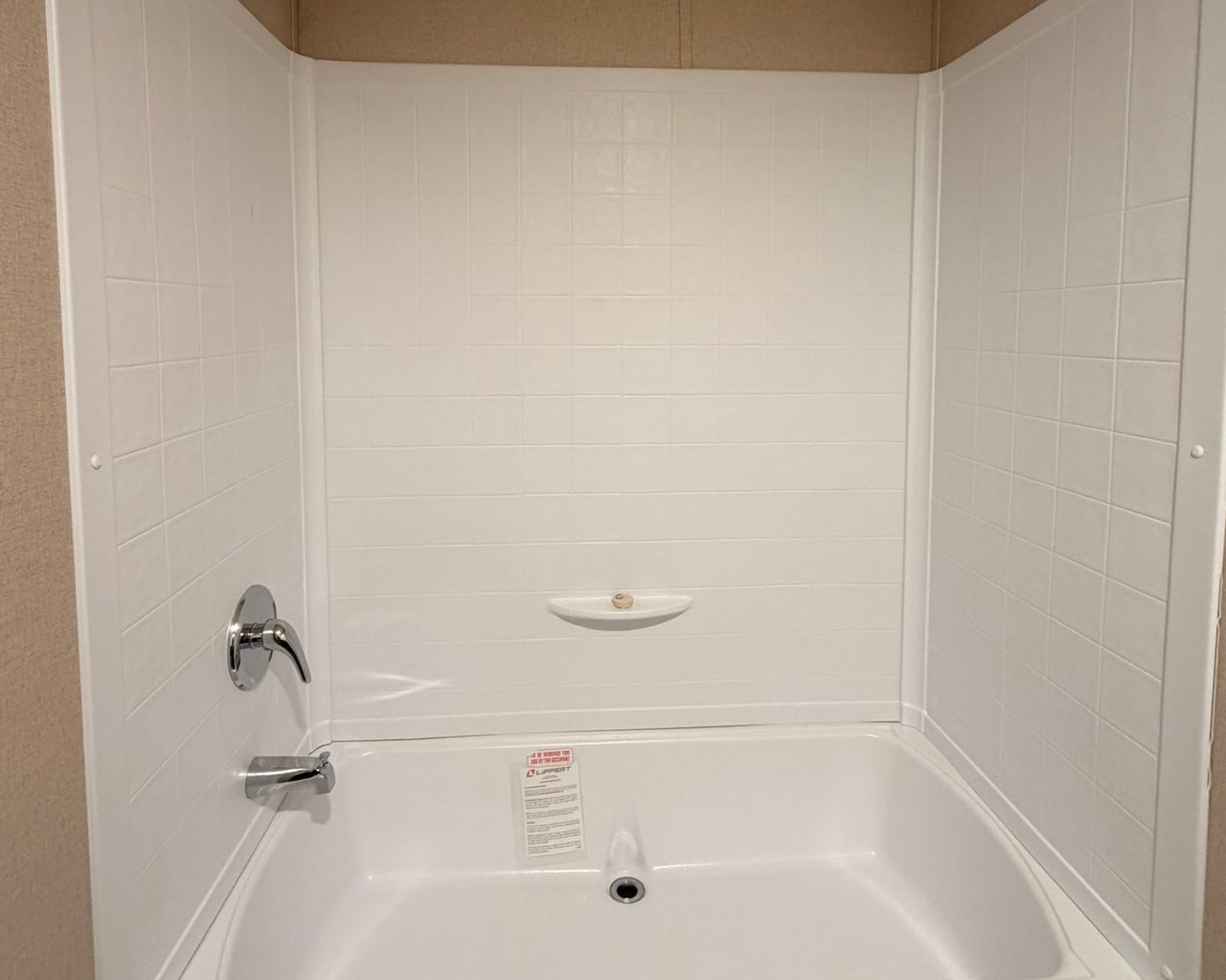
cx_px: 601
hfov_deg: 83.3
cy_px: 366
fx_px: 689
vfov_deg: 69.7
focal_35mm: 19
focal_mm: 2.22
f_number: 2.2
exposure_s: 1/60
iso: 200
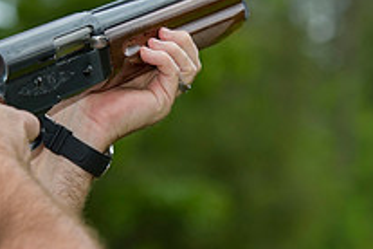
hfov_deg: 5.7
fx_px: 3771
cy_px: 52
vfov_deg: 3.8
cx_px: 229
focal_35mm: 364
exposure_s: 1/400
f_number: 4.5
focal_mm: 130
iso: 200
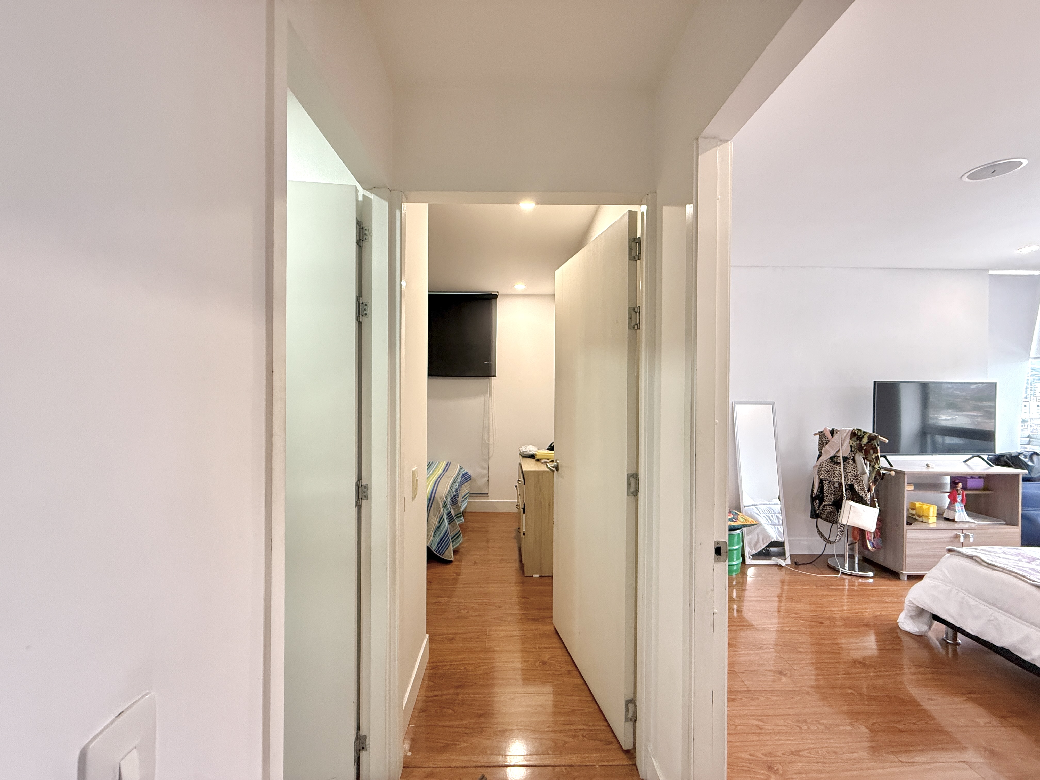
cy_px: 390
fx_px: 421
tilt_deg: -0.2
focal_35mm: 14
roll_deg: -0.3
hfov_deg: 102.1
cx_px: 520
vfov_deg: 85.7
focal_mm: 2.22
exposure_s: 1/60
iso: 400
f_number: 2.2
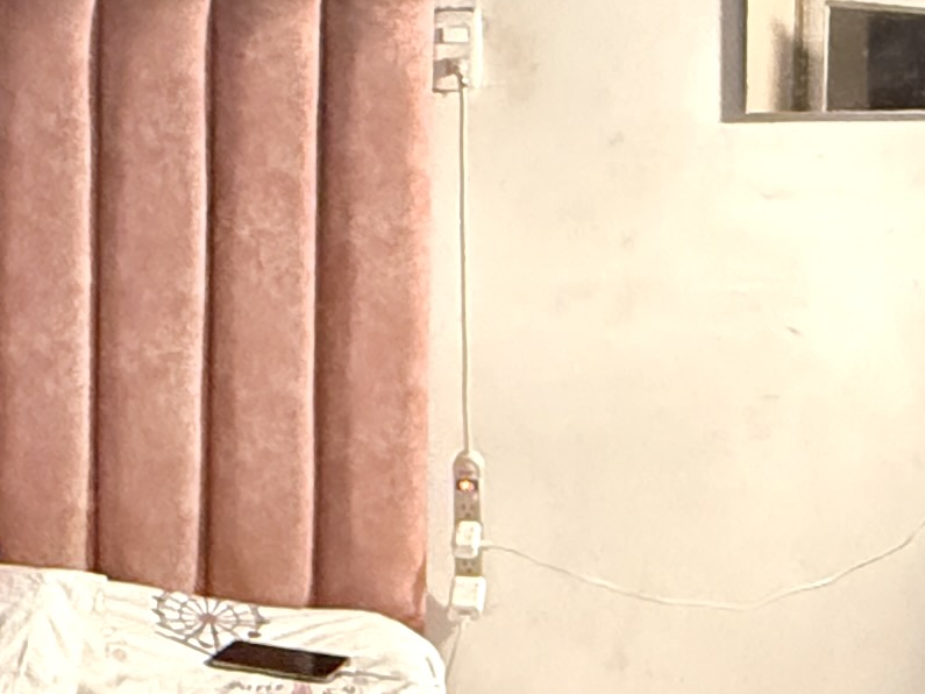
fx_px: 1897
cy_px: 23
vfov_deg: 20.2
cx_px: 382
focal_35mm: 71
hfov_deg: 27.4
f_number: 2.2
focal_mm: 2.22
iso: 2500
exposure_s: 1/30
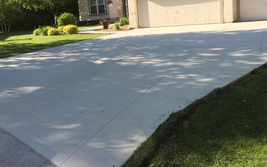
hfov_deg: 55.3
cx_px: 126
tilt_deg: -8.2
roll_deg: +4.8
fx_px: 255
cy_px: 54
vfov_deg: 35.9
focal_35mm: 35
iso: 32
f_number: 2.2
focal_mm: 4.15
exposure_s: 1/989
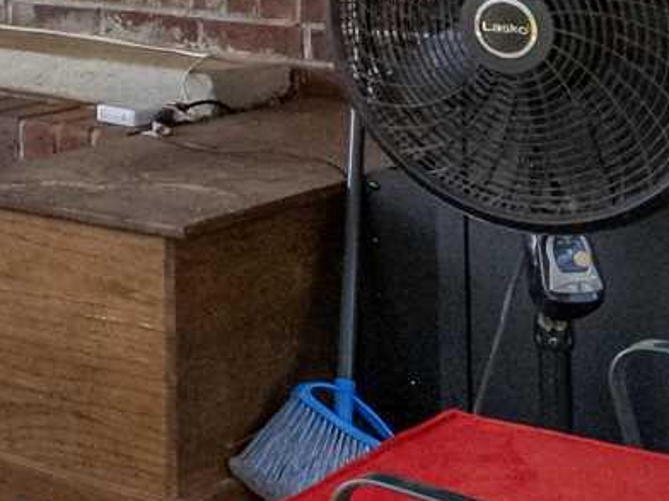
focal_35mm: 113
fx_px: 2184
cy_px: -269
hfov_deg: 15.3
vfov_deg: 12.4
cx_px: -493
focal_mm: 10
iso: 640
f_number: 7.1
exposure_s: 1/125
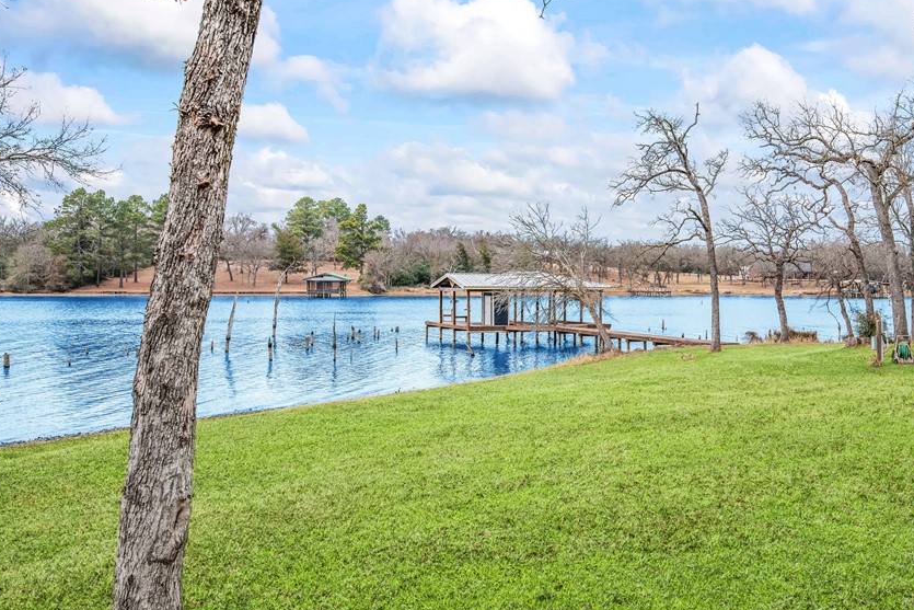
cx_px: 578
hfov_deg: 49.0
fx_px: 990
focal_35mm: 39
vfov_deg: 34.2
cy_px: 294
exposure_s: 1/80
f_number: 7.1
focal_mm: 30
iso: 100
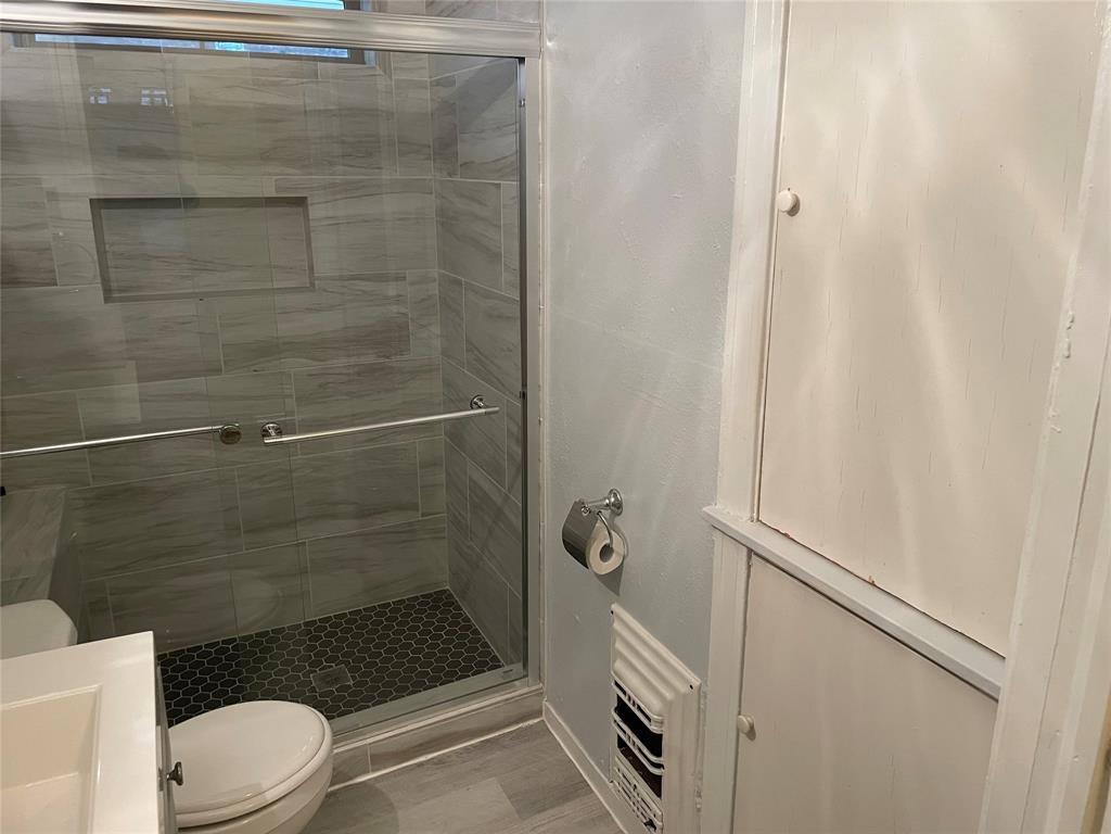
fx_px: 834
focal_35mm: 26
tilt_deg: -15.1
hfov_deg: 67.3
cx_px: 556
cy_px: 417
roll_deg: +0.1
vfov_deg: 53.1
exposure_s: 1/60
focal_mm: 4.2
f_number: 1.6
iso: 250
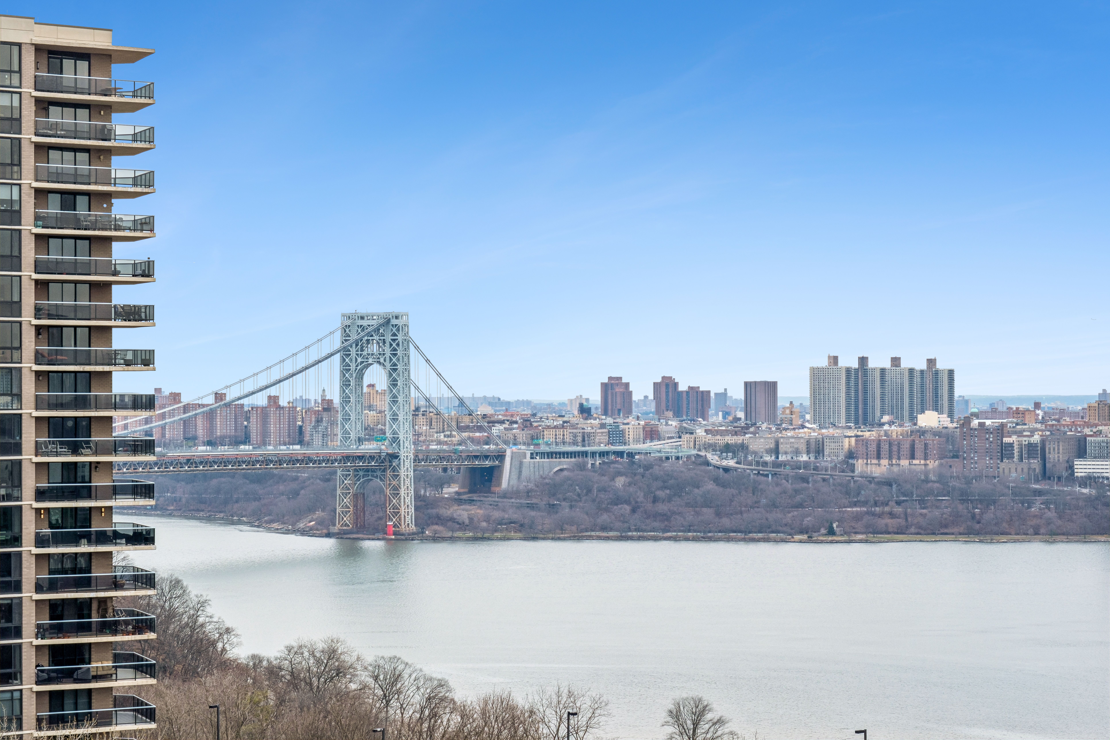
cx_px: 555
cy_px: 370
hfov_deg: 24.2
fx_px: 2590
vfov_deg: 16.3
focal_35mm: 84
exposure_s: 1/125
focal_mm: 56
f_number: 11
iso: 160
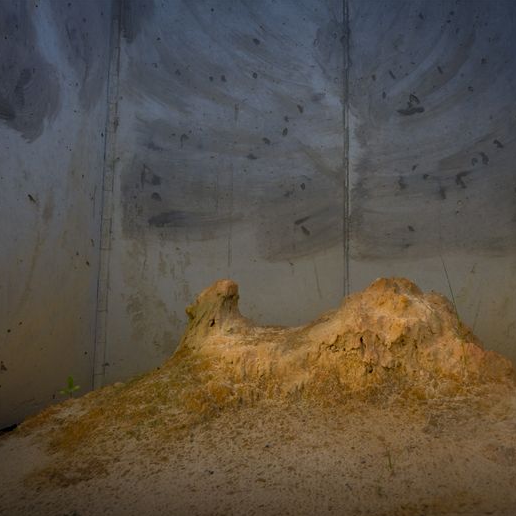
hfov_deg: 54.9
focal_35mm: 29
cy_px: 266
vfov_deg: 55.6
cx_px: 329
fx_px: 489
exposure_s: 1/80
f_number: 16
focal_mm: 22
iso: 200
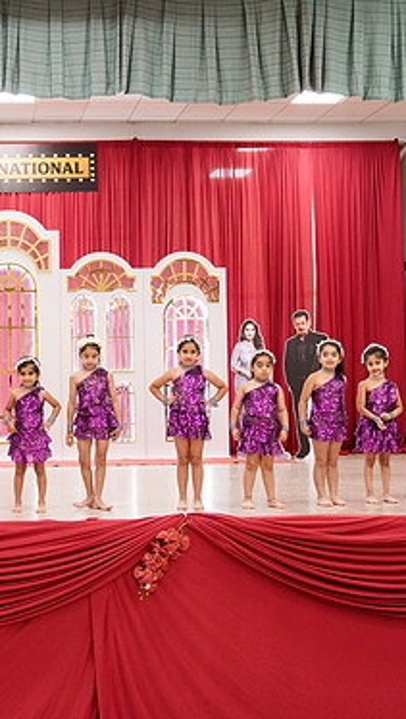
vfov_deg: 38.5
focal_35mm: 54
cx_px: 31
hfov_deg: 21.7
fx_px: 1031
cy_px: 355
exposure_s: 1/200
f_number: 3.5
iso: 2000
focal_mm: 33
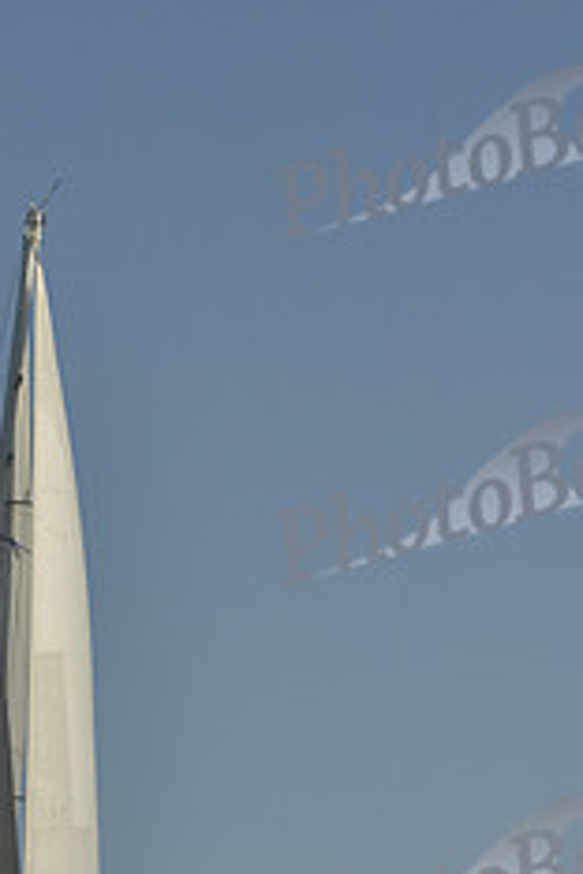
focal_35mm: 193
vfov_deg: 10.6
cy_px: 736
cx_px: 84
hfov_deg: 7.1
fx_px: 4688
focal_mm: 78
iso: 280
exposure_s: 1/800
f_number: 11
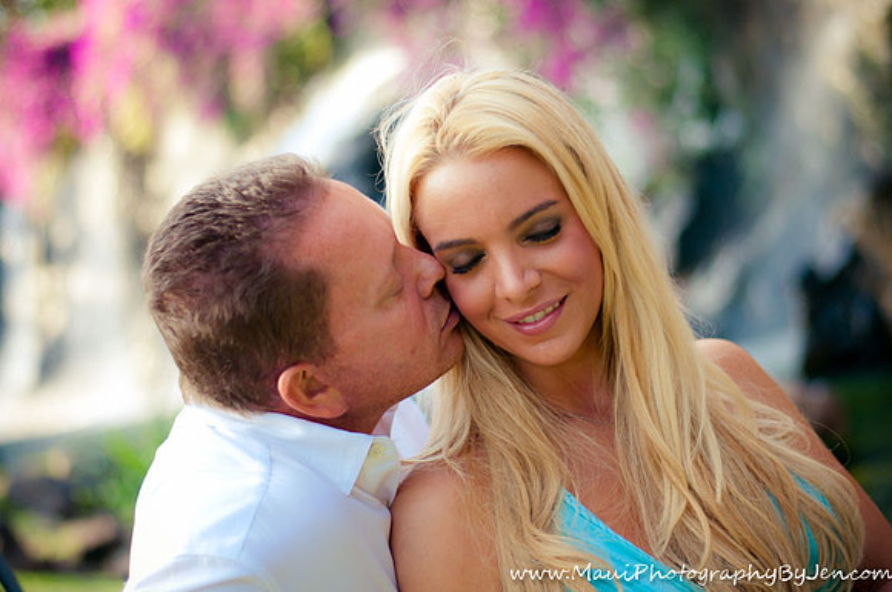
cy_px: 296
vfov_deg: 18.1
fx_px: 1856
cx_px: 446
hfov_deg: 27.0
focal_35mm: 75
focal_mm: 50
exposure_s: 1/125
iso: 200
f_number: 1.8
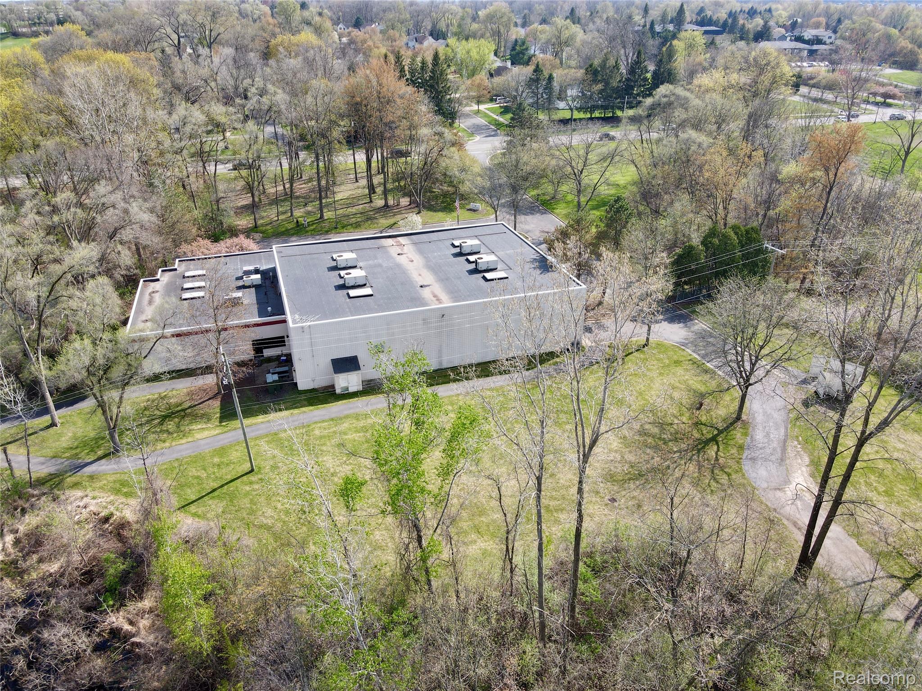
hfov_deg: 71.6
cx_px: 461
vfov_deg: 56.8
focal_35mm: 24
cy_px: 346
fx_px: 639
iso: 100
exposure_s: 1/320
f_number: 2.8
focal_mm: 4.5
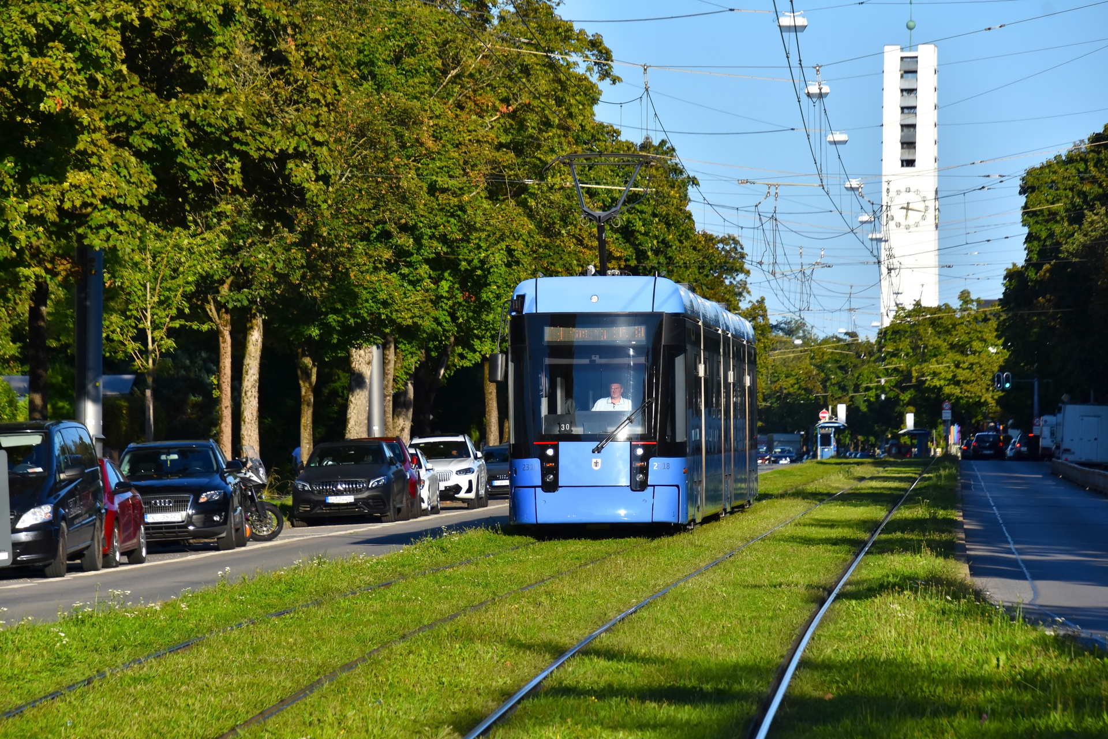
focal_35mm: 232
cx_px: 554
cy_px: 370
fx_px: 7155
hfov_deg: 8.9
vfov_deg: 5.9
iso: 400
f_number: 7.1
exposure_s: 1/1600
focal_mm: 155
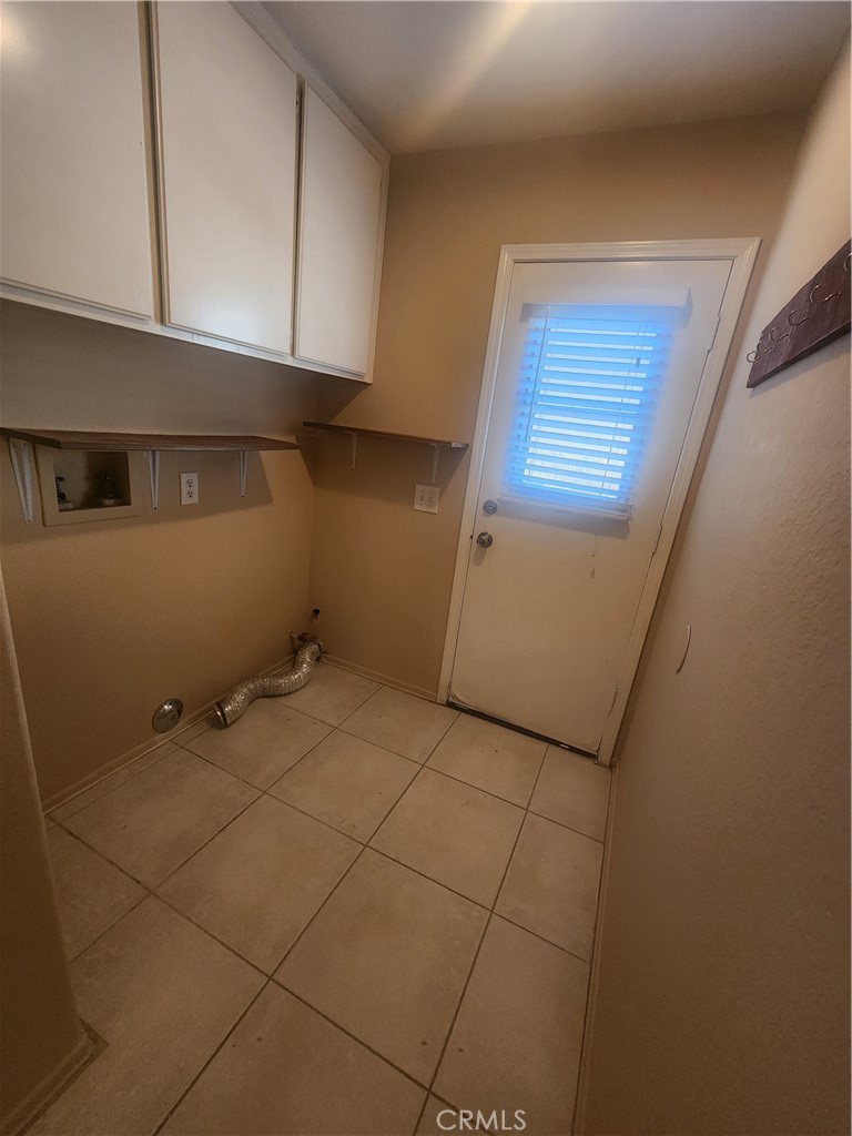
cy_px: 568
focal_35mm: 13
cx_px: 426
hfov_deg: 89.9
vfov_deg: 106.2
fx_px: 427
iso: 400
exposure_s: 1/60
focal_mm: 2.2
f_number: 2.2
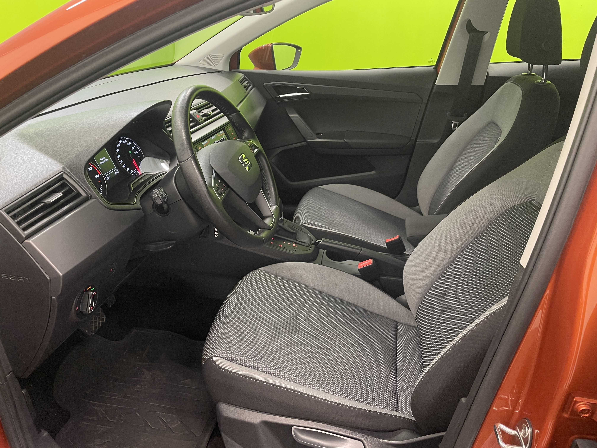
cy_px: 224
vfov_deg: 53.1
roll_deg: +1.0
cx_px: 298
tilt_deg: -25.7
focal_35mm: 26
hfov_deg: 67.3
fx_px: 448
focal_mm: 4.2
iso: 100
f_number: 1.6
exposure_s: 1/50
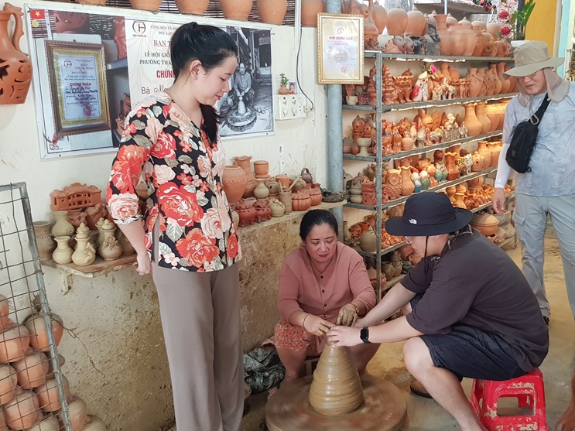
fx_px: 581
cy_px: 224
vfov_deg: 40.7
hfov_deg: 51.7
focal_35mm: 35
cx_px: 383
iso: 200
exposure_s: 1/50
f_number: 1.7
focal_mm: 4.3
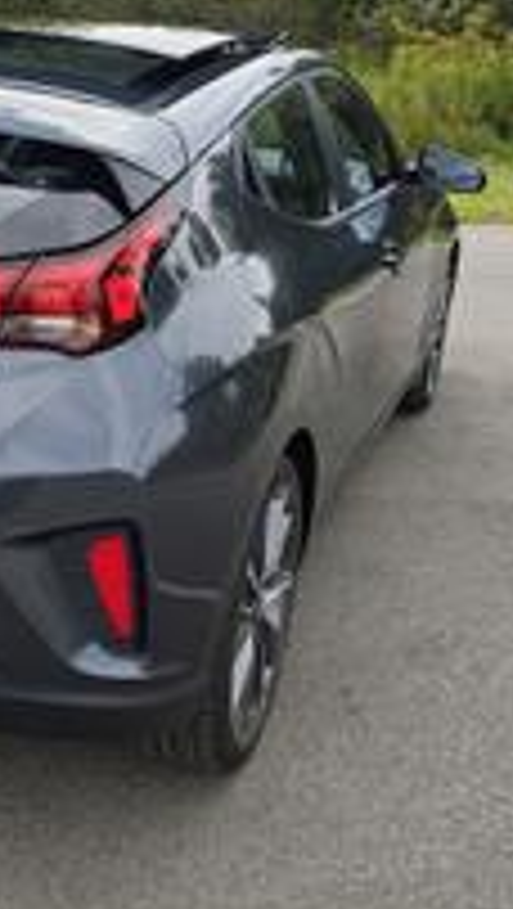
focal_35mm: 51
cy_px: 306
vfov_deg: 40.1
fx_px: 1230
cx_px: -68
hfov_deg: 22.1
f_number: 1.7
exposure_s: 1/208
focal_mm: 4.68
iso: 100
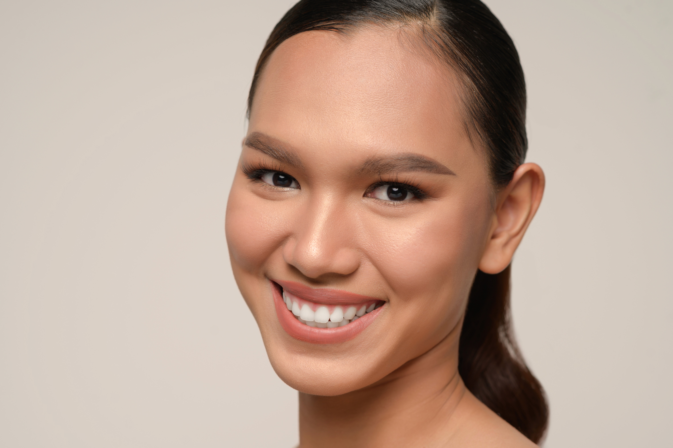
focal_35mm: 85
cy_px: 224
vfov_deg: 16.1
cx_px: 336
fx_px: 1588
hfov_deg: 23.9
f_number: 10
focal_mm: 85
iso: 100
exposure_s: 1/200
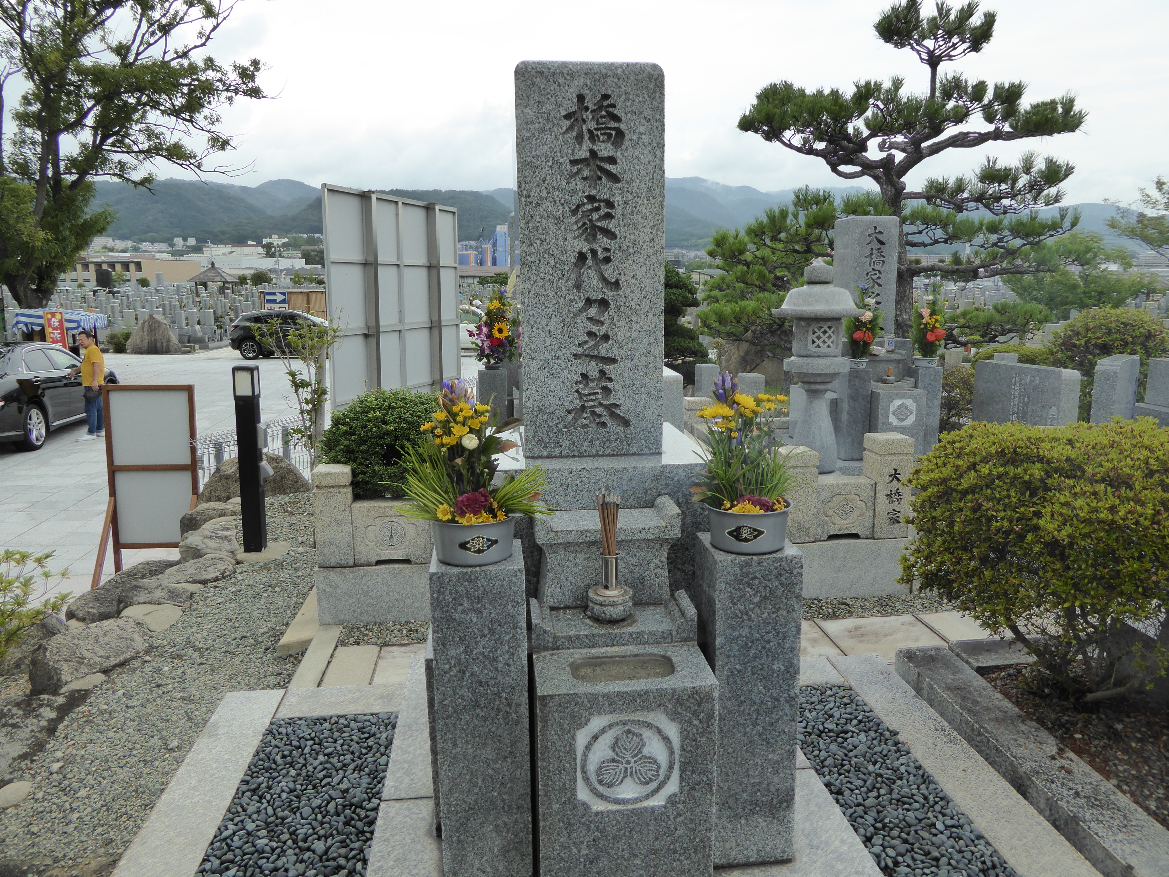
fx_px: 844
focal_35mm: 25
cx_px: 584
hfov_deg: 69.4
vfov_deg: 54.9
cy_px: 438
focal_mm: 4.3
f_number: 3.5
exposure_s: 1/640
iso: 200
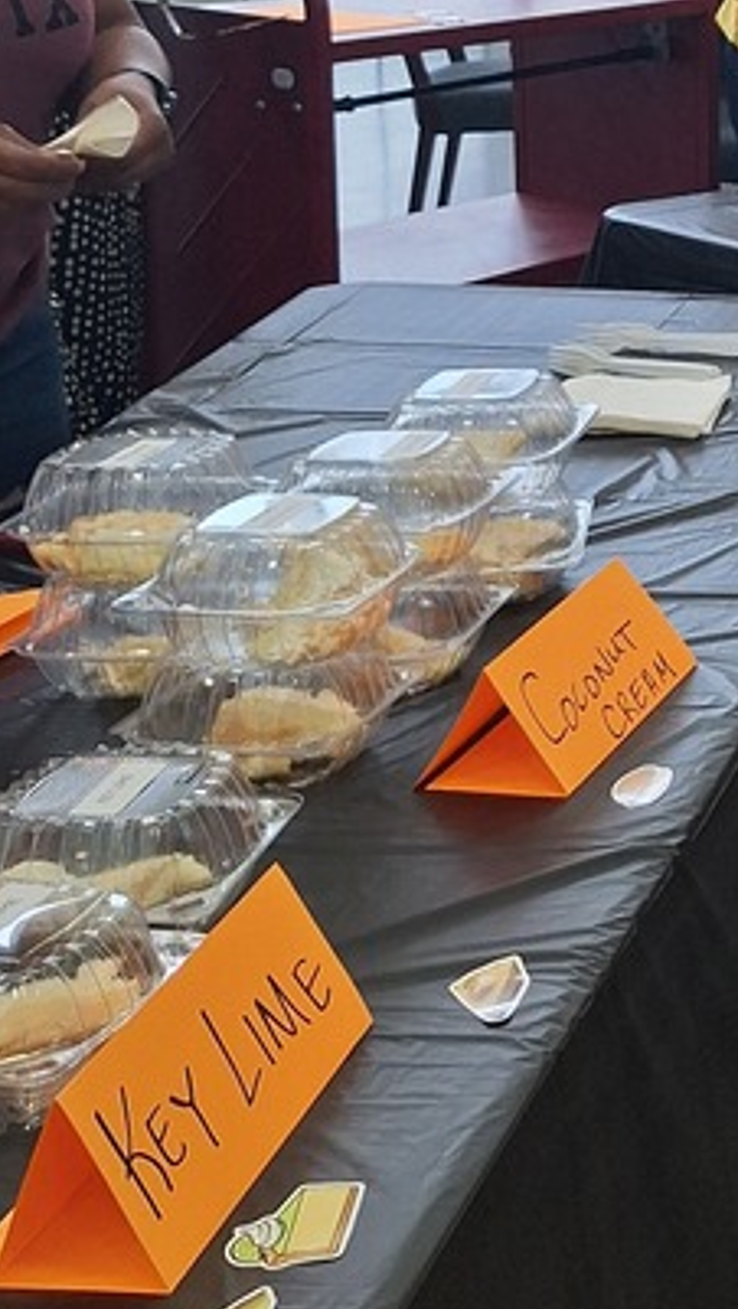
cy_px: 131
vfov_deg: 31.3
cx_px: 1221
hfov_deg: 16.5
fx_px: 2223
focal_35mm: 64
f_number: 1.8
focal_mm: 5.54
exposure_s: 1/120
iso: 64
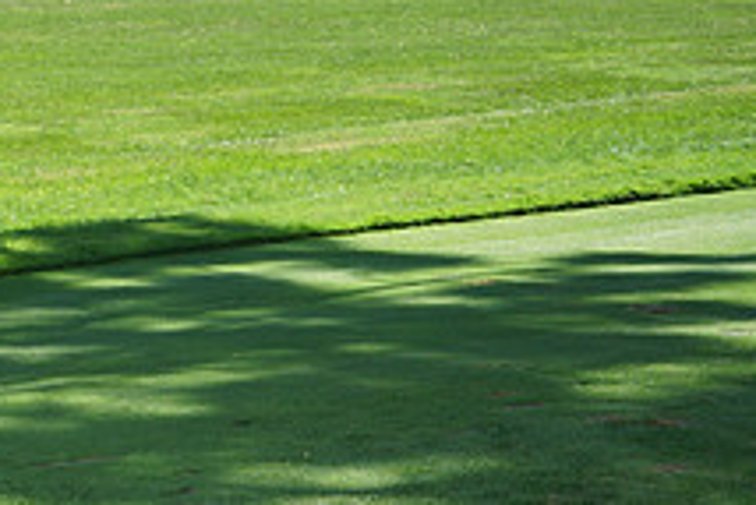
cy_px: 228
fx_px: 2564
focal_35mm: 122
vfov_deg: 11.3
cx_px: -240
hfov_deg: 15.9
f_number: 9
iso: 200
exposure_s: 1/200
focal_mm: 45
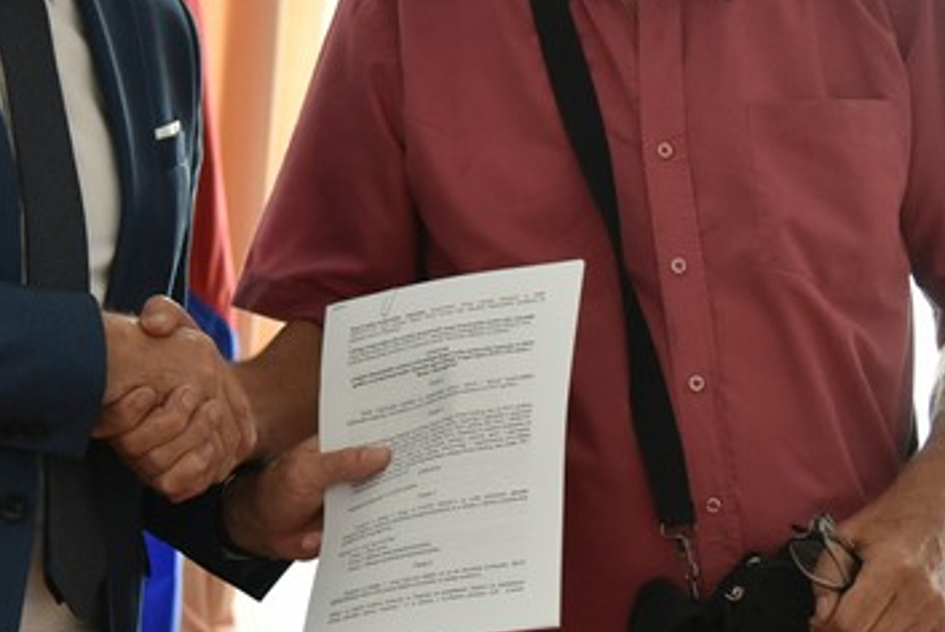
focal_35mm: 144
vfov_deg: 9.5
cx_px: 391
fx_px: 3783
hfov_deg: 14.2
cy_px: 135
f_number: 4
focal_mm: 62
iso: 5000
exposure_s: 1/1250
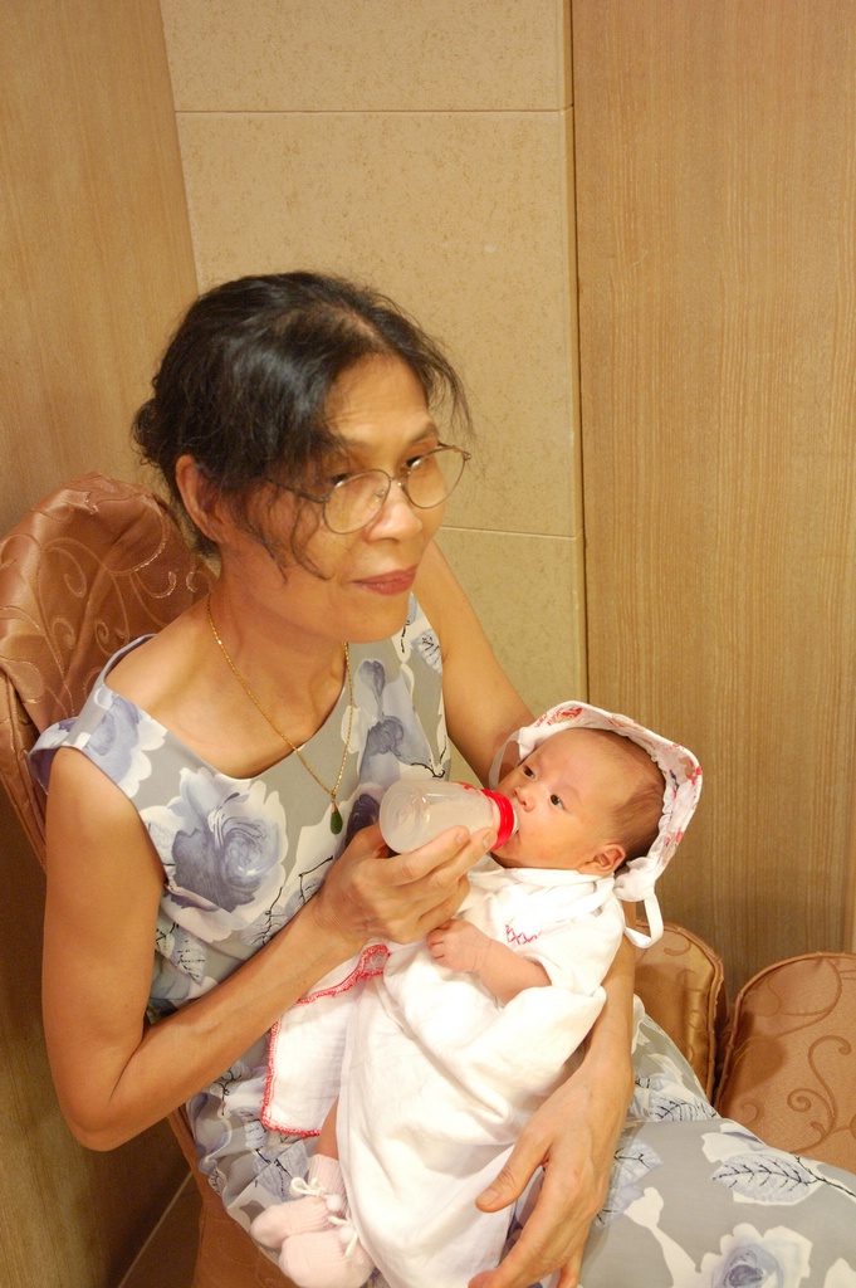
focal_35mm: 46
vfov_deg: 42.4
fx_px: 1661
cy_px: 644
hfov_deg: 28.9
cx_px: 428
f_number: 4
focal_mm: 31
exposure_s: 1/25
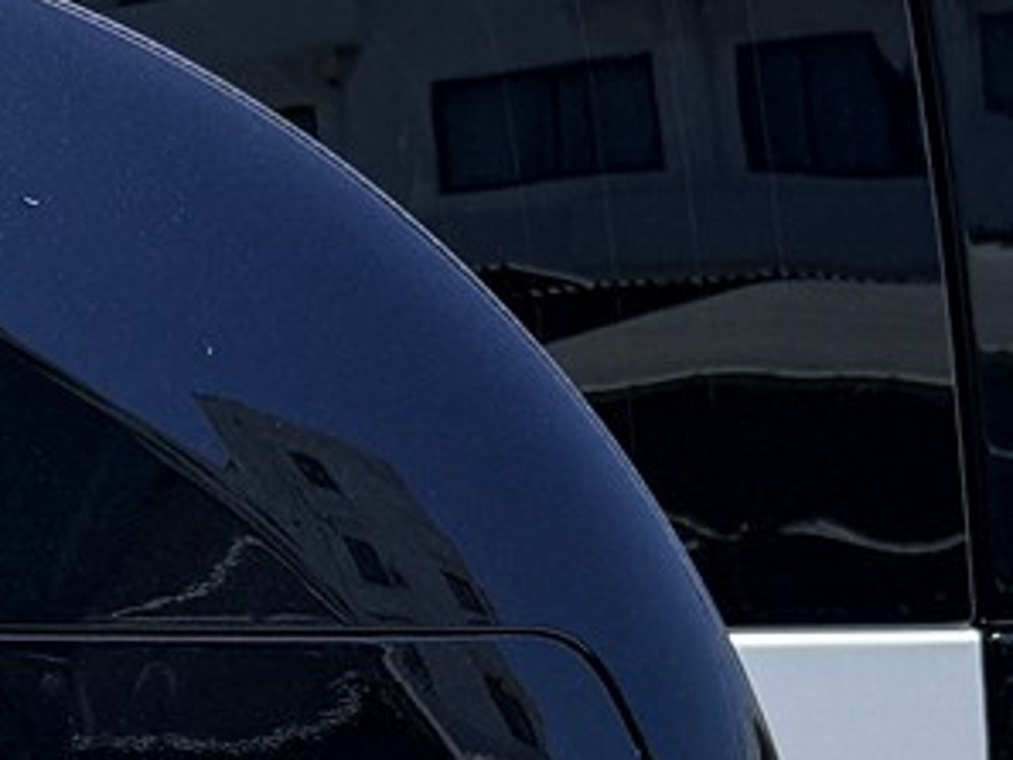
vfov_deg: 9.4
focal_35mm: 155
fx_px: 4538
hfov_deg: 12.2
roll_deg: +0.4
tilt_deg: -10.1
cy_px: 1009
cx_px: -460
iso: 80
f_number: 1.78
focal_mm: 6.76
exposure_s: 1/3584
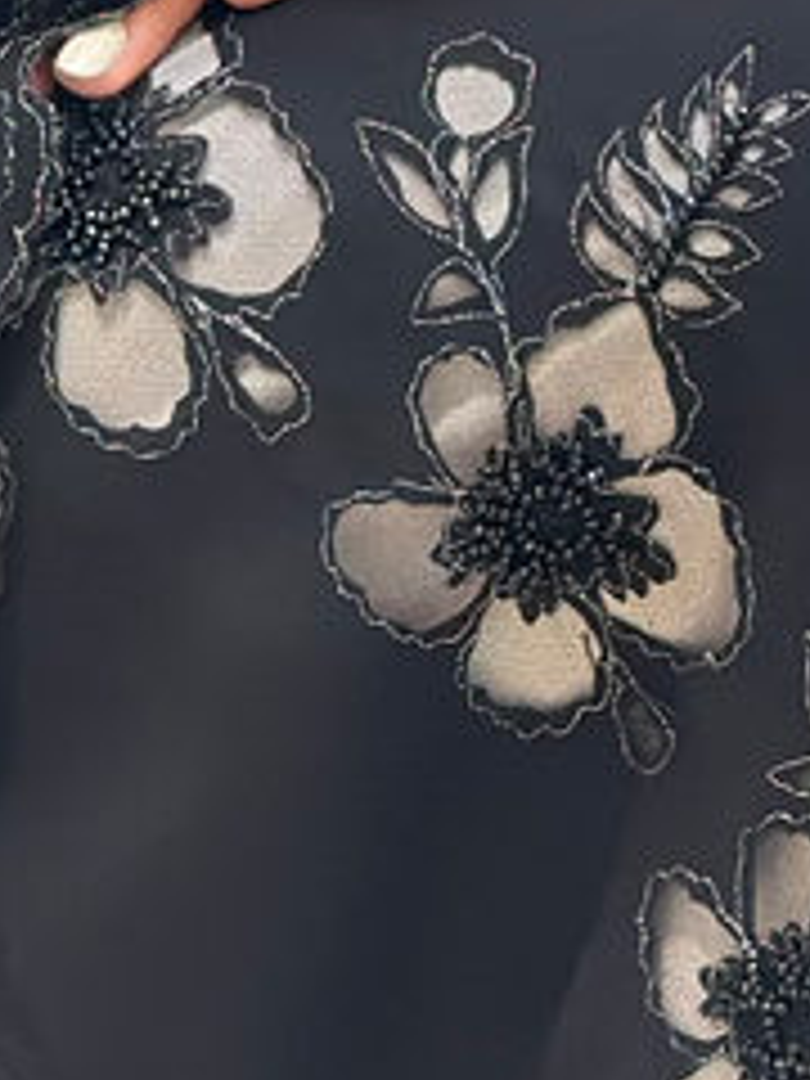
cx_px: 108
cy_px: 1098
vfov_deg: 8.2
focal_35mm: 240
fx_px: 7488
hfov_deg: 6.2
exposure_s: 1/100
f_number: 1.78
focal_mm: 6.86
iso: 200
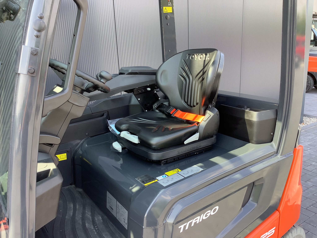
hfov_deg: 58.4
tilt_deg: -15.5
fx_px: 284
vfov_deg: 45.4
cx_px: 158
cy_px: 119
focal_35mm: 31
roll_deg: +2.1
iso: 40
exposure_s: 1/100
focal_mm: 3.3
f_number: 2.4
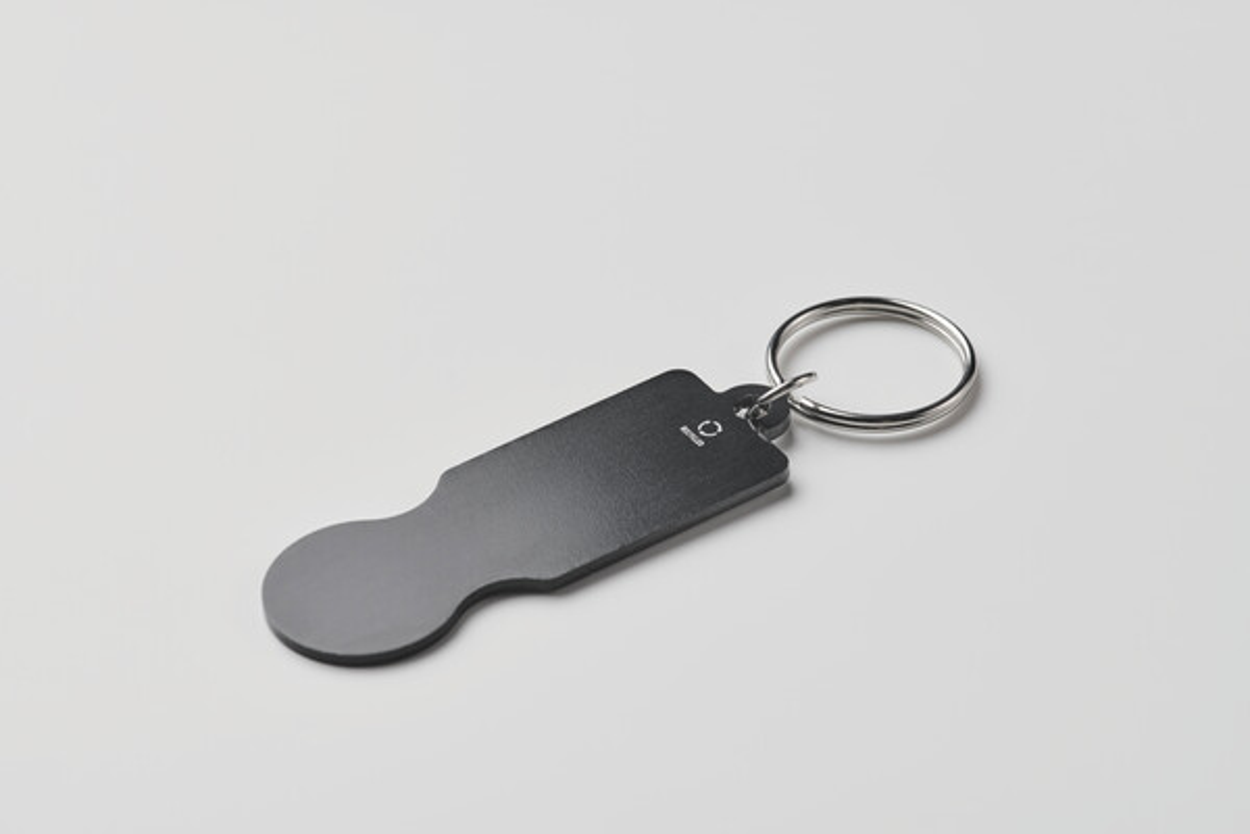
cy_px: 417
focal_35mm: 105
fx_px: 3646
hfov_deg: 19.5
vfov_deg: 13.0
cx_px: 625
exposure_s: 1/125
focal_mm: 105
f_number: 18
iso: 100
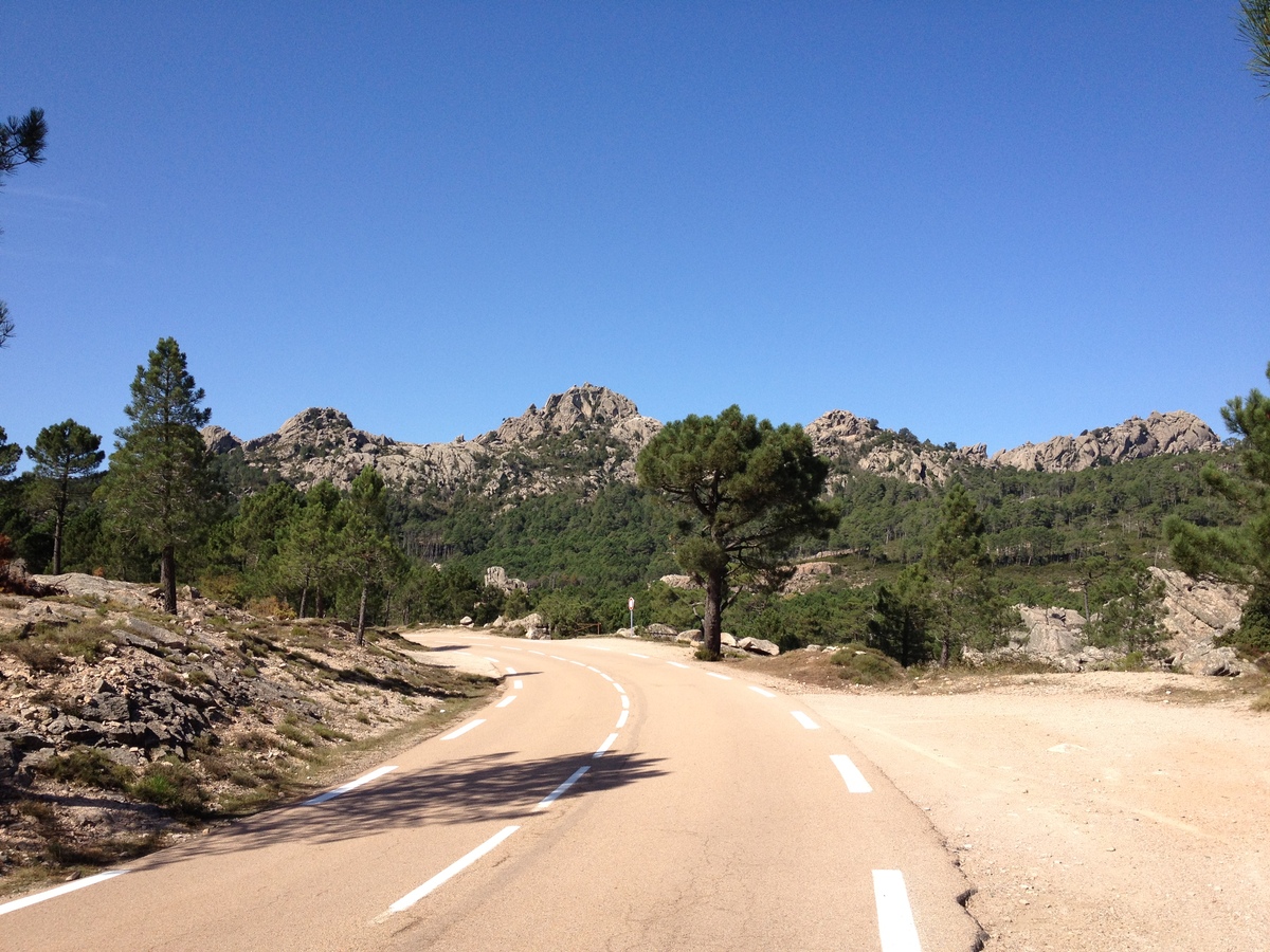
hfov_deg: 52.6
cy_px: 476
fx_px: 1284
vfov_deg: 40.7
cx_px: 635
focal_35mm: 35
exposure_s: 1/1493
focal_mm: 4.28
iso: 64
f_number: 2.4
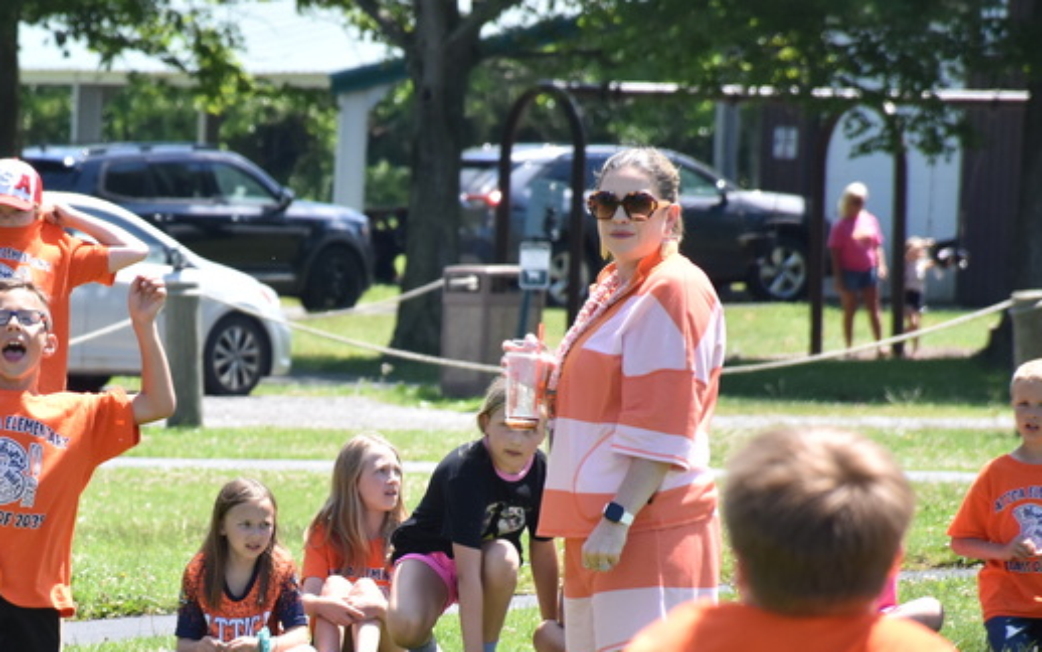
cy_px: 540
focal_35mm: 423
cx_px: 151
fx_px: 12015
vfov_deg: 3.1
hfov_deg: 5.0
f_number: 5.6
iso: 500
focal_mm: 140
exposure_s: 1/800
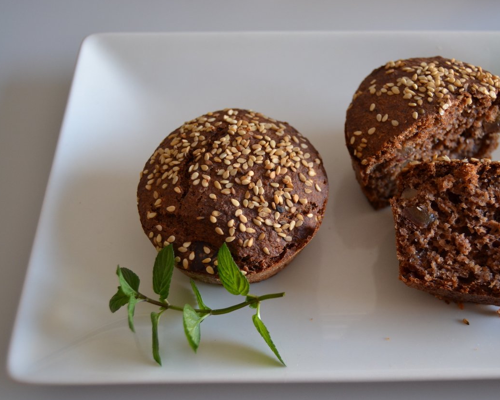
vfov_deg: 33.4
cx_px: 297
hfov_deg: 41.0
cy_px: 201
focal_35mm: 45
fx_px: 666
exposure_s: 1/60
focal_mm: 26
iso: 400
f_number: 4
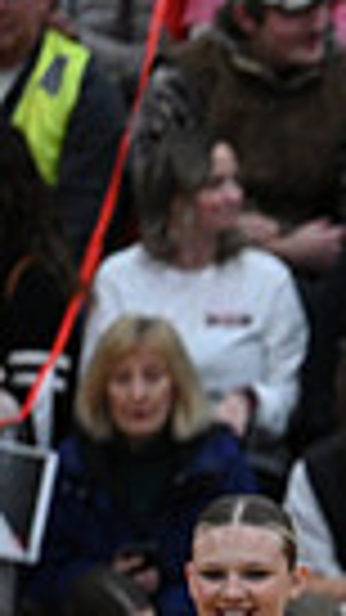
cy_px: 839
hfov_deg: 1.4
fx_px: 14509
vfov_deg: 2.4
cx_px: 1146
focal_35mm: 889
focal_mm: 200
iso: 4000
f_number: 4
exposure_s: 1/400
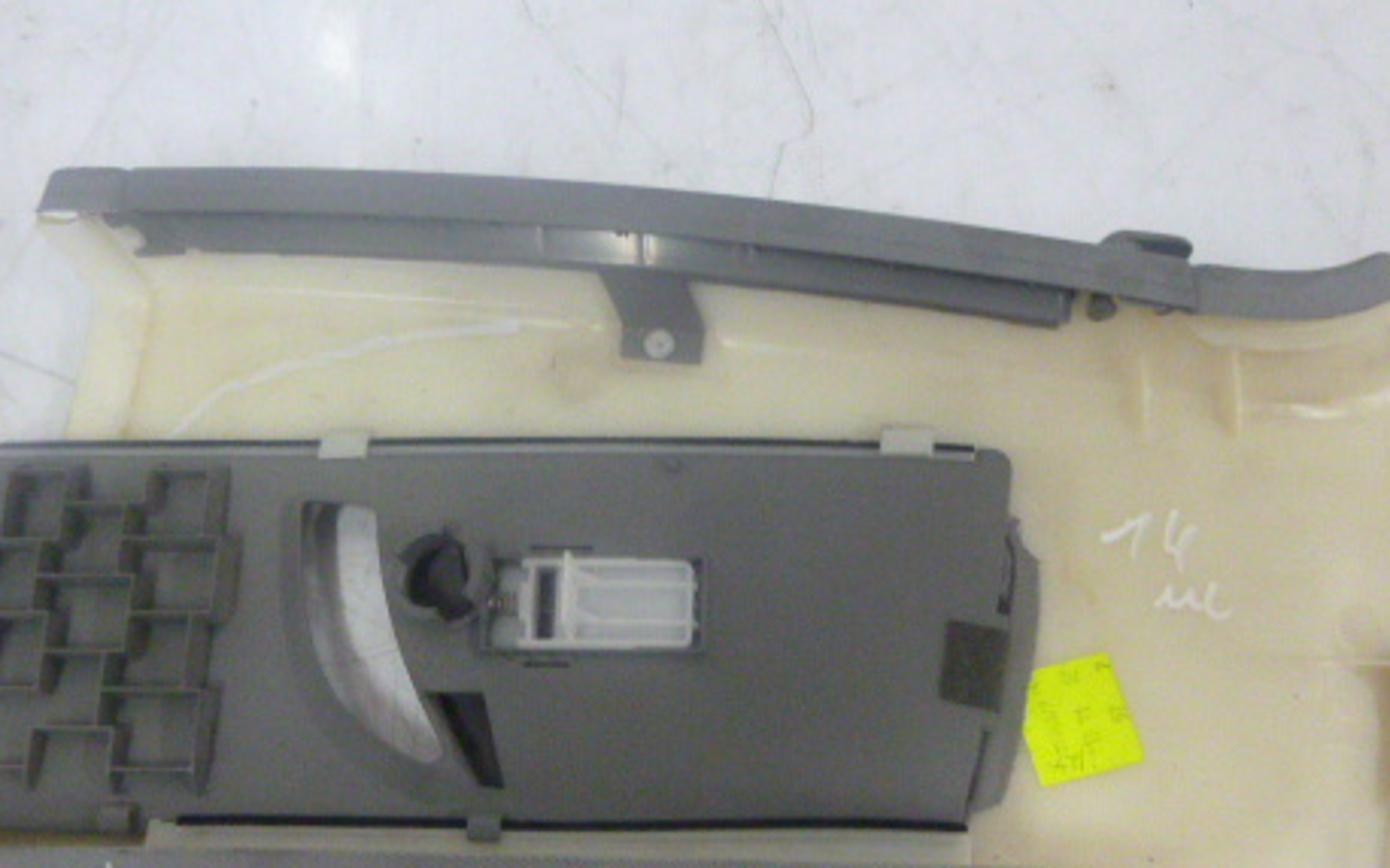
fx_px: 1401
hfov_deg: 52.7
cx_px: 628
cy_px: 546
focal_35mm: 37
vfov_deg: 34.2
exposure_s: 1/15
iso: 640
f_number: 3.9
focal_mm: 4.5
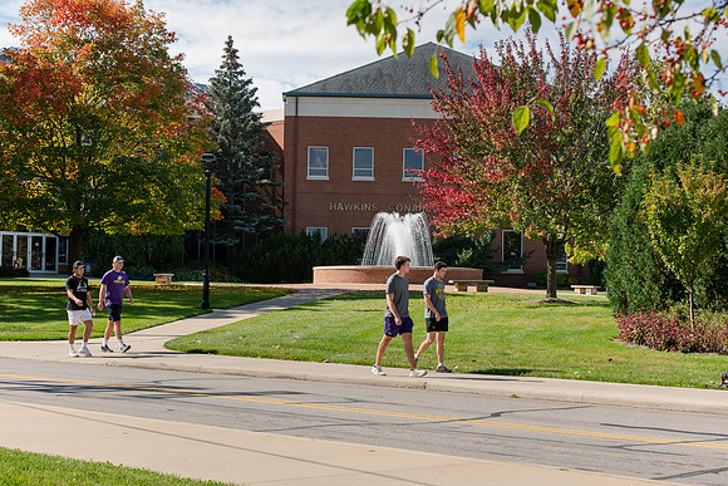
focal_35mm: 70
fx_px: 1416
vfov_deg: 19.5
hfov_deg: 28.8
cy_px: 243
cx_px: 364
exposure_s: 1/400
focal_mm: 70
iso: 250
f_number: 8
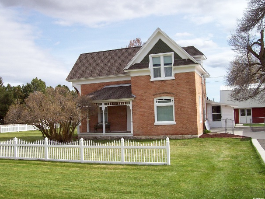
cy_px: 96
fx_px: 291
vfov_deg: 37.7
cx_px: 127
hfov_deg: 48.9
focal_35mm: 38
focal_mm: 6
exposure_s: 1/576
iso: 80
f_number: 4.8
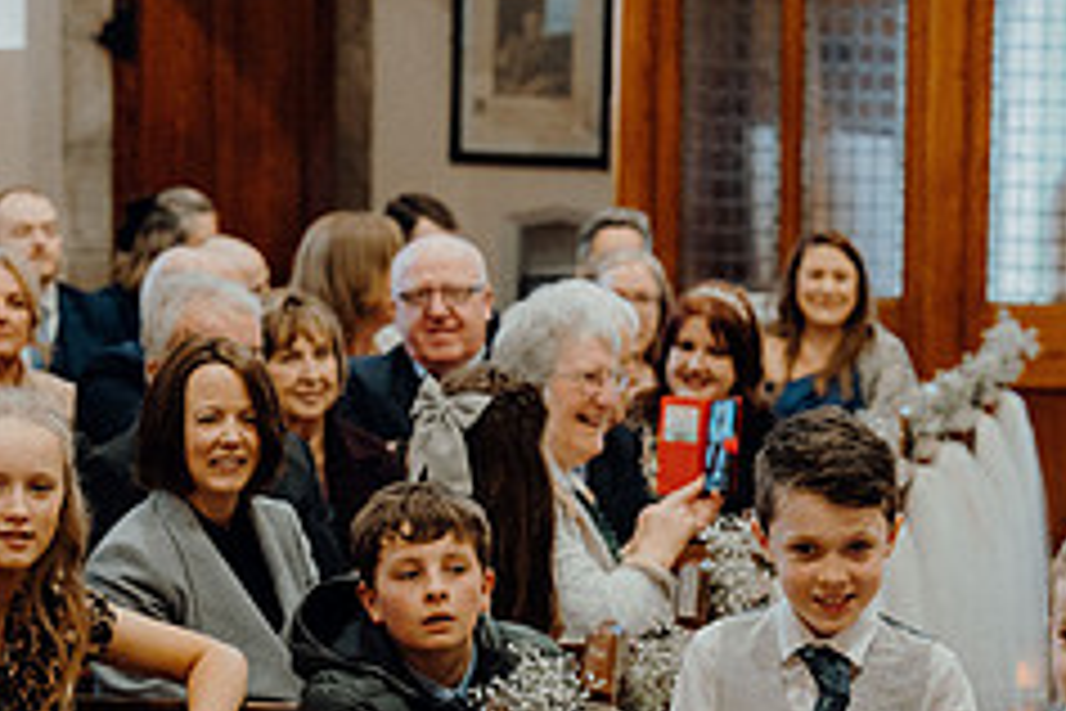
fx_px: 5063
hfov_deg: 11.9
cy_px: 740
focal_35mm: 171
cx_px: 976
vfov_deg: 8.0
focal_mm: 70
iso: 3200
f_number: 3.5
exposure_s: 1/160
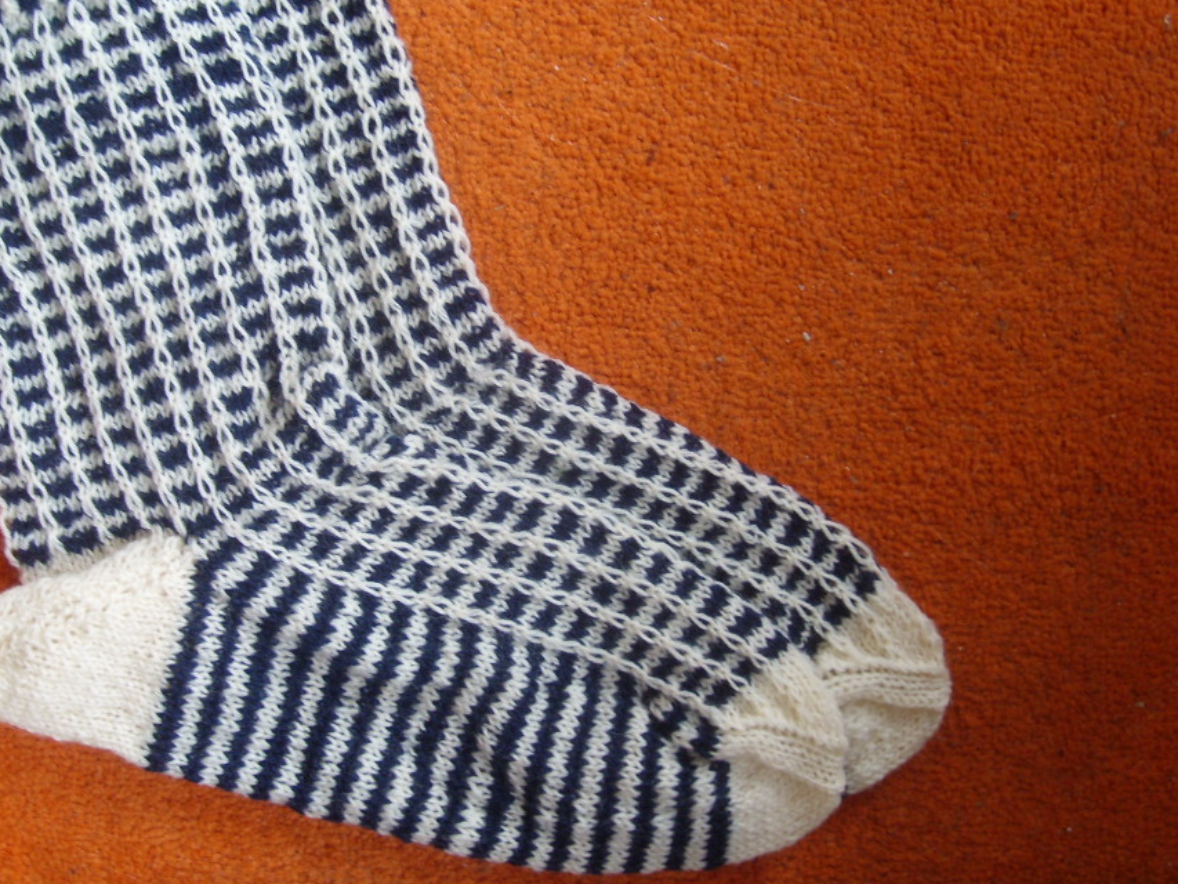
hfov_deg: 44.6
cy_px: 367
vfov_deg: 34.3
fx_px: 1429
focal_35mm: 42
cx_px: 494
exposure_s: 1/8
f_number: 2.8
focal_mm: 5.8
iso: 50
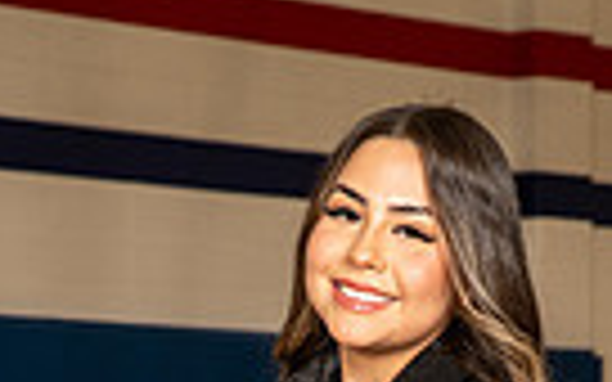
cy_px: 912
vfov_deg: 5.8
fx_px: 3653
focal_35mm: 219
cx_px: 378
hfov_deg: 9.6
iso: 320
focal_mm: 65
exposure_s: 1/250
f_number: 7.1
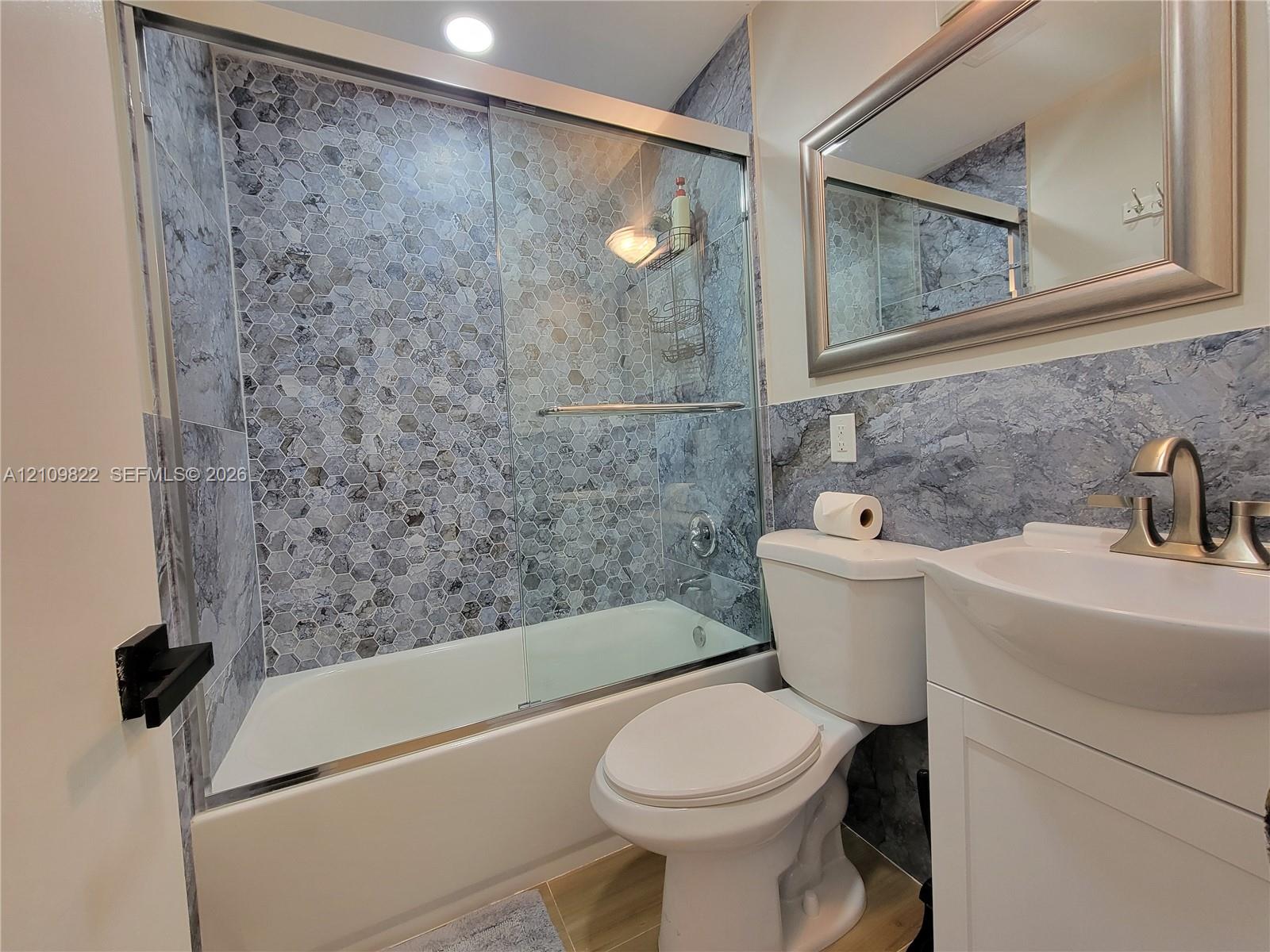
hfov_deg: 106.2
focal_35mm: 13
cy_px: 476
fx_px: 477
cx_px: 635
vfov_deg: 89.9
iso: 160
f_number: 2.2
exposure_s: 1/60
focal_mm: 2.2
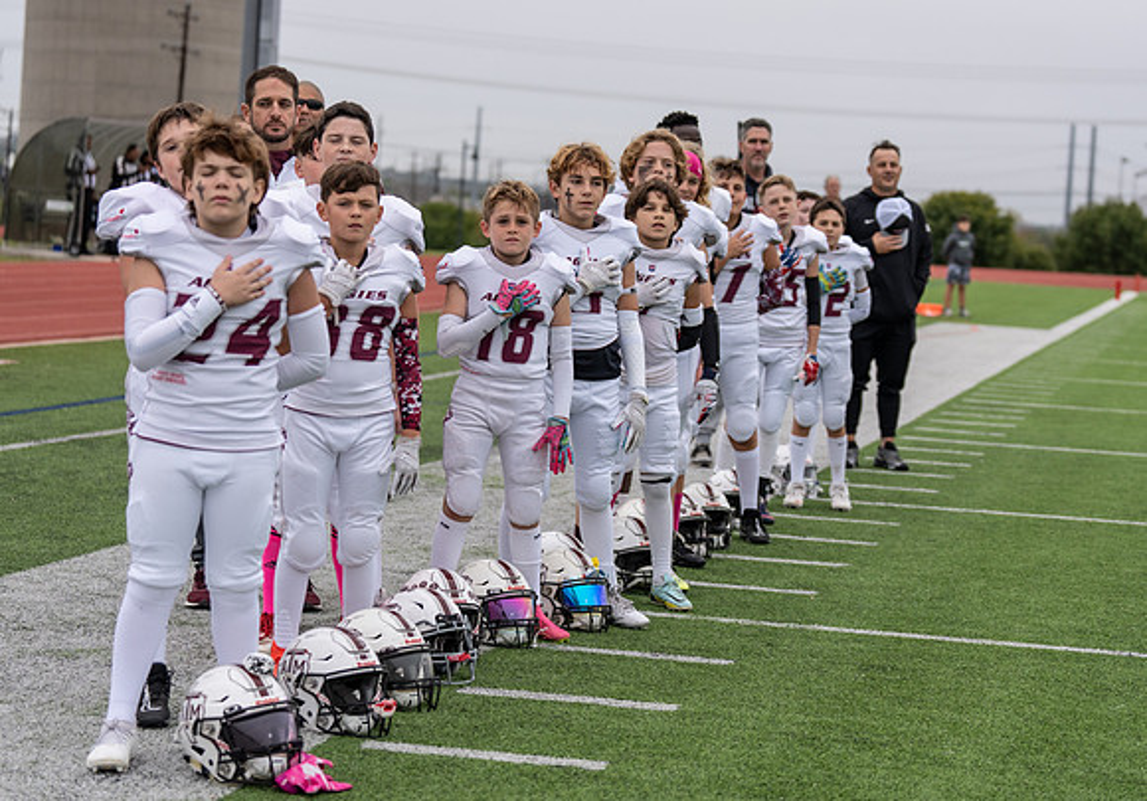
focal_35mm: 88
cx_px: 671
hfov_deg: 22.7
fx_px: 2859
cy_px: 354
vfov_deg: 15.9
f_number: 2.8
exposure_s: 1/1250
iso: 500
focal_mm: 70
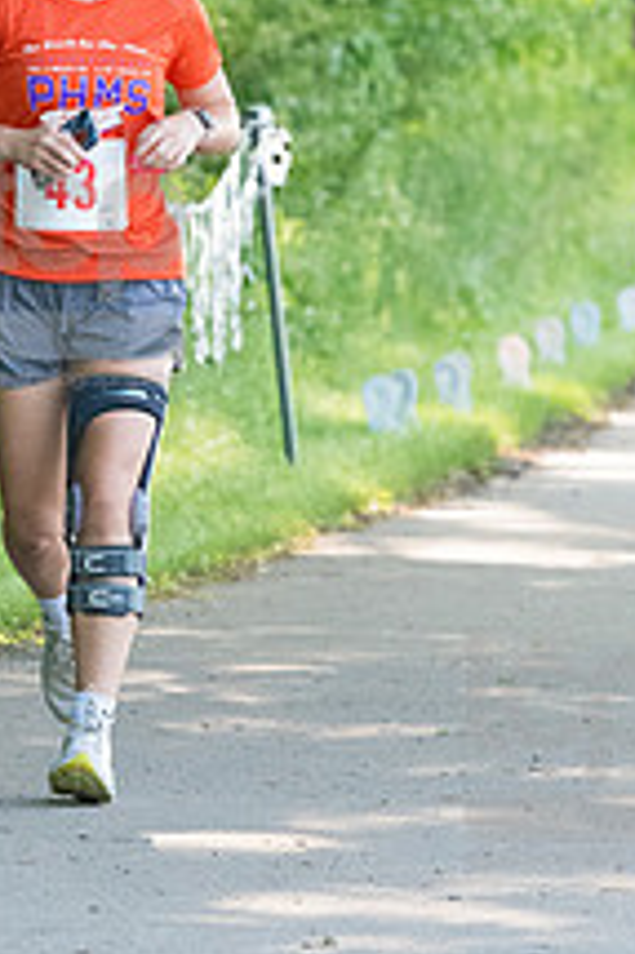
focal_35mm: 628
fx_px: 16641
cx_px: 82
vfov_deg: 3.3
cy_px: 266
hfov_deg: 2.2
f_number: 5.6
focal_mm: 200
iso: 4000
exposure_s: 1/1600
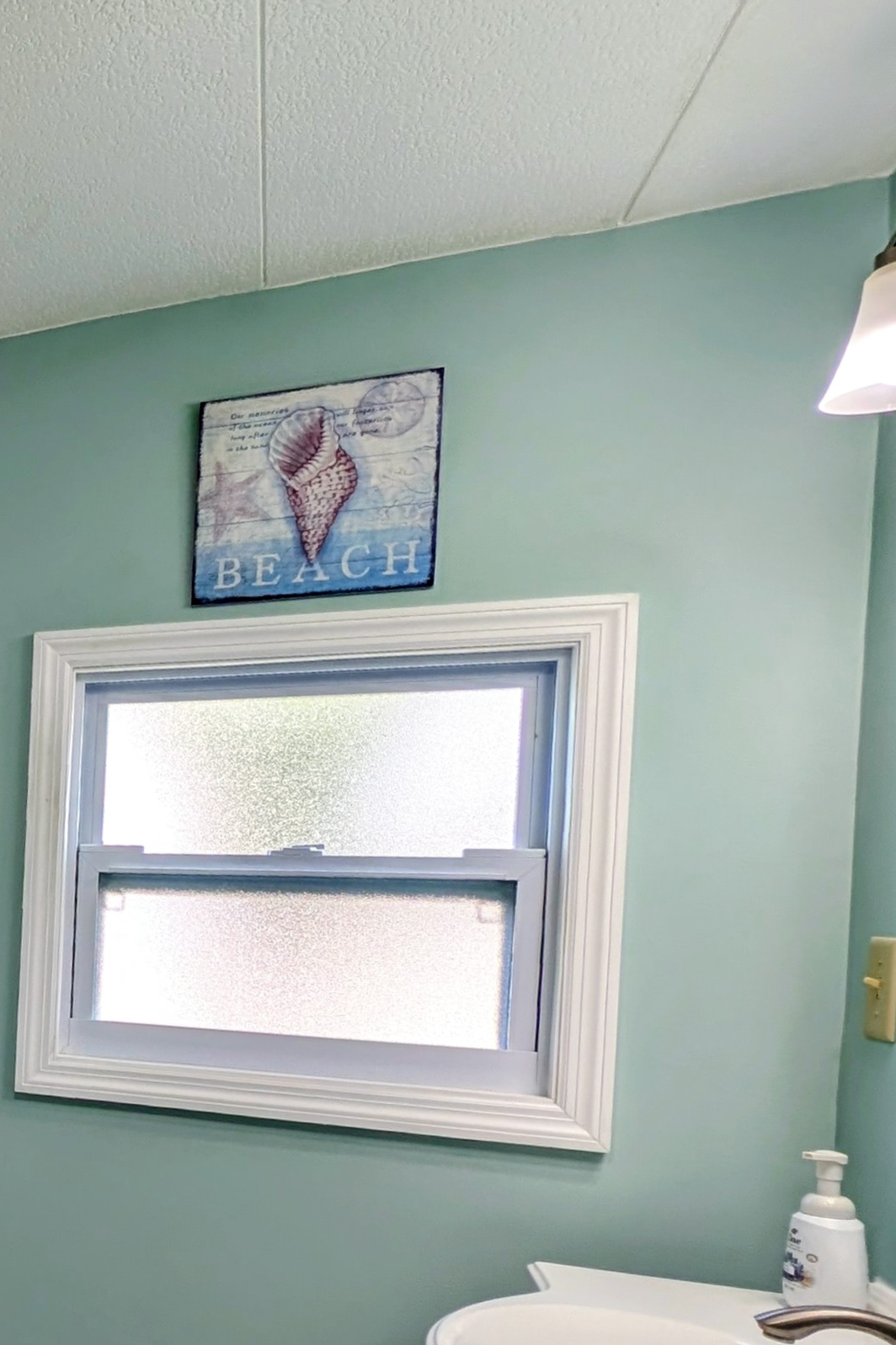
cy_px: 925
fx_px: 1083
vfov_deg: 61.7
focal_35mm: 29
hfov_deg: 28.1
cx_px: -471
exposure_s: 1/150
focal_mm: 2.23
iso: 31
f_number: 1.95
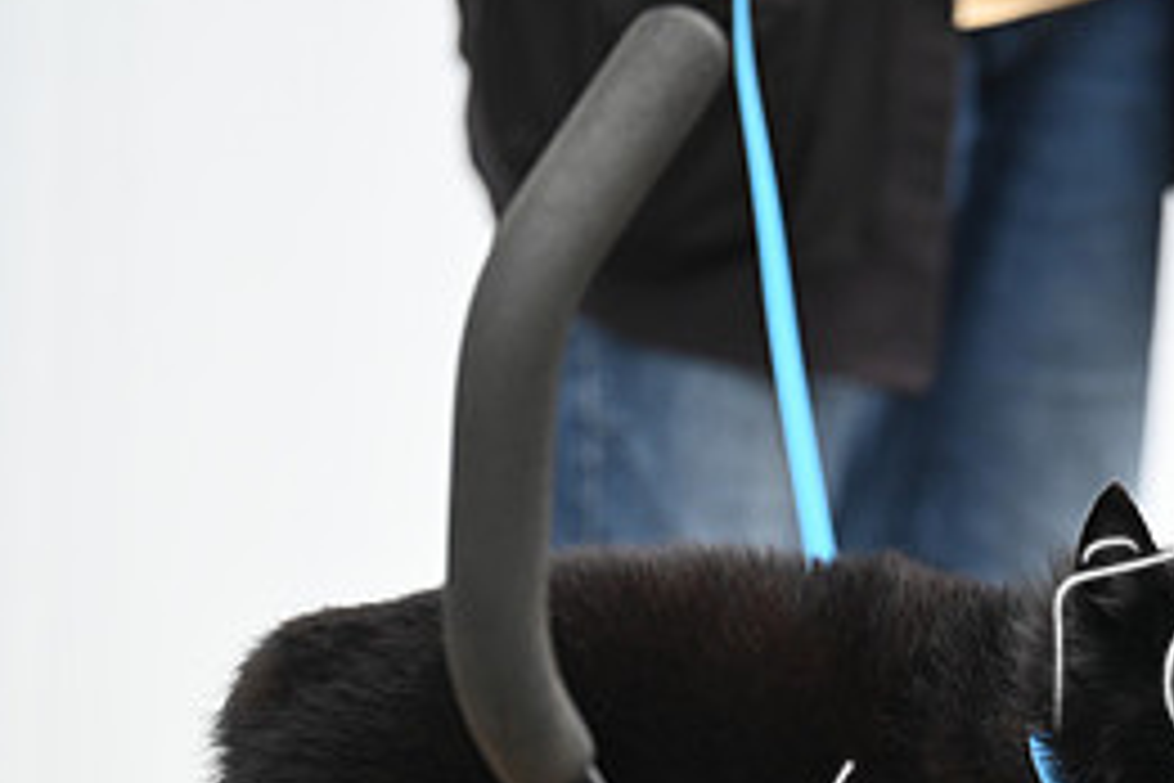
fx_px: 14478
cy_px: 765
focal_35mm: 444
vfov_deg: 3.1
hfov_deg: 4.6
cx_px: 1241
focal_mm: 200
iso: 640
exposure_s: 1/1000
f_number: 2.8
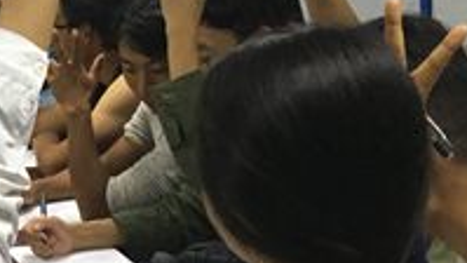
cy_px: -15
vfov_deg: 10.8
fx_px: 1375
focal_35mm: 111
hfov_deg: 17.1
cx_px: -268
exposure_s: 1/33
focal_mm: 4.15
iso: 160
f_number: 2.2
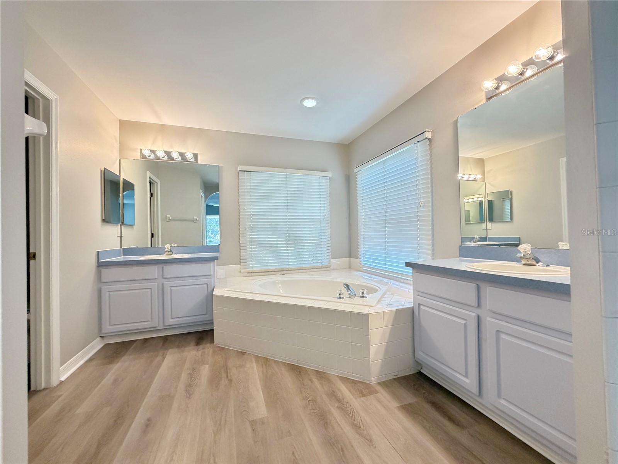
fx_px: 250
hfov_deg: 102.1
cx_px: 309
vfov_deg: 85.7
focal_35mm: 14
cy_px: 232
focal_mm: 2.22
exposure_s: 1/60
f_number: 2.2
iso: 320
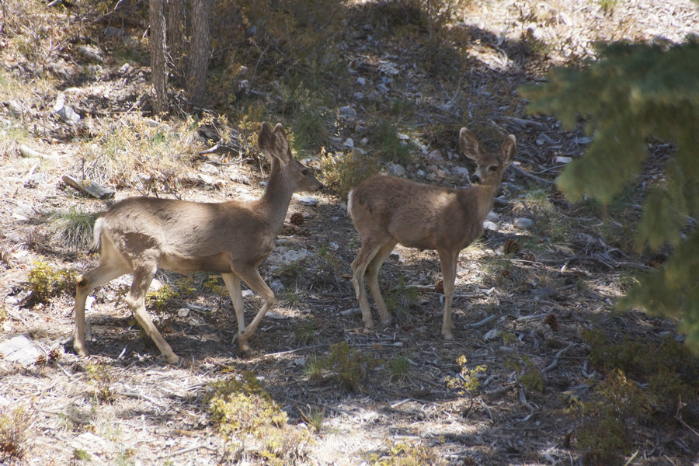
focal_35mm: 375
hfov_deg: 5.5
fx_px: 7281
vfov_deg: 3.7
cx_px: 350
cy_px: 233
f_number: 6.3
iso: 1250
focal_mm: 250
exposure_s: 1/400
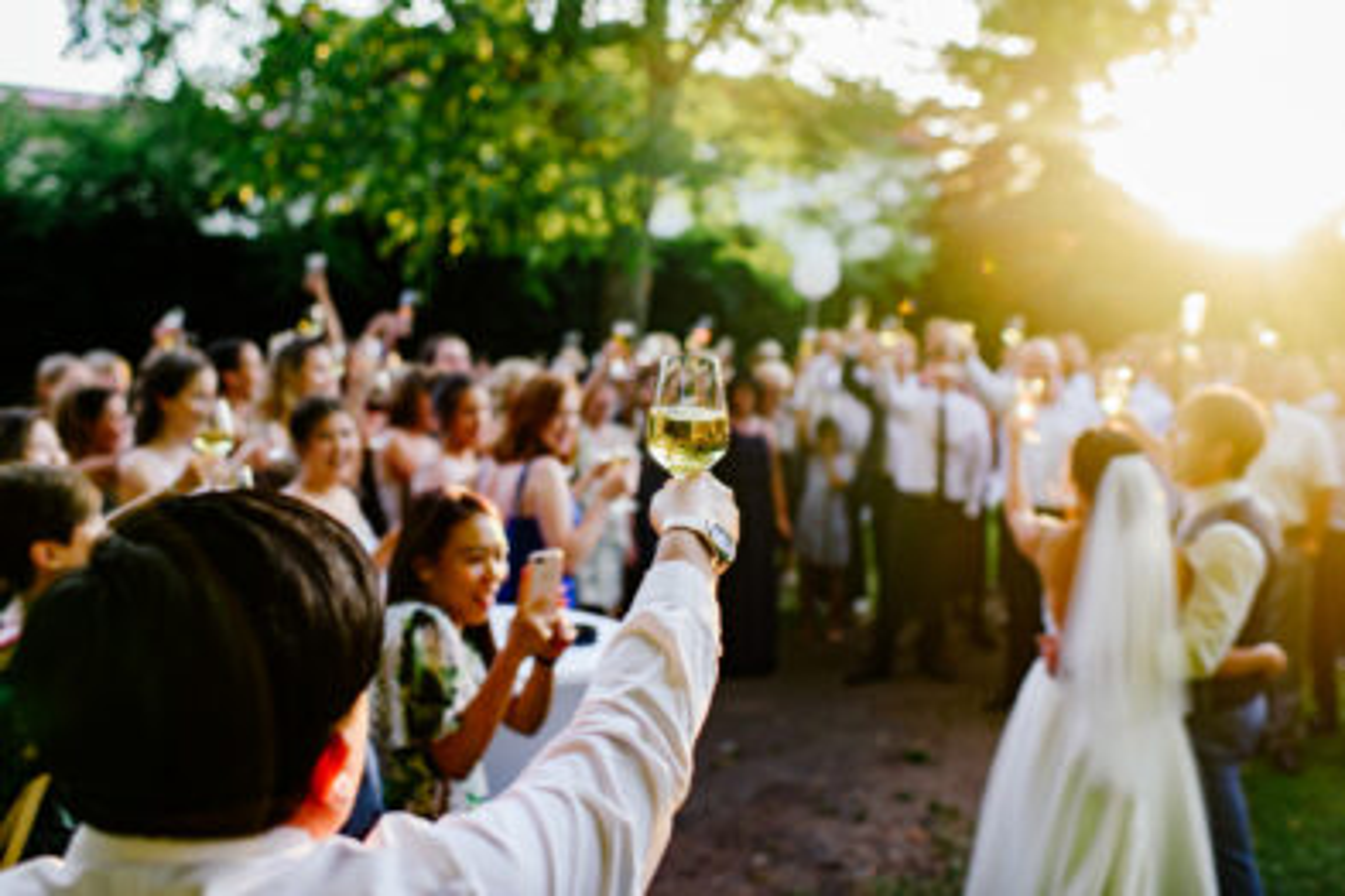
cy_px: 448
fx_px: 1308
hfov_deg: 54.4
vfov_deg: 37.9
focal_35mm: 35
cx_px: 672
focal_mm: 35
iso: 500
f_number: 2.5
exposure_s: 1/500
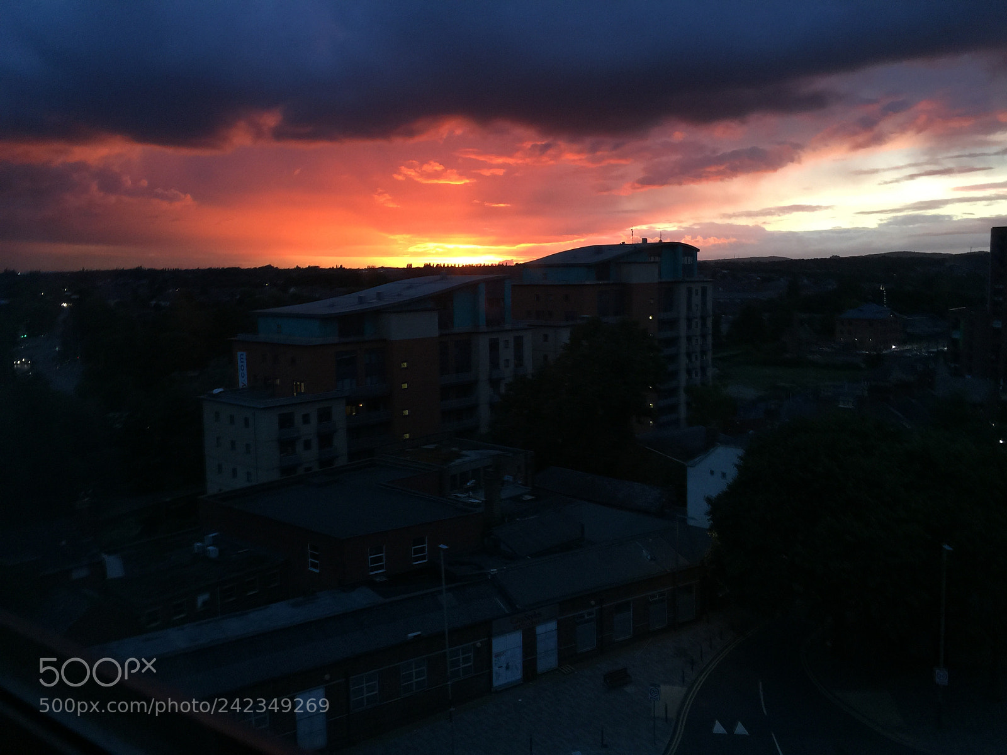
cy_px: 378
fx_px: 844
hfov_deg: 61.7
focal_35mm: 29
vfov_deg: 48.2
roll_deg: -1.1
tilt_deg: -5.9
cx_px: 504
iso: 40
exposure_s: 1/33
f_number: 2.2
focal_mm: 4.15
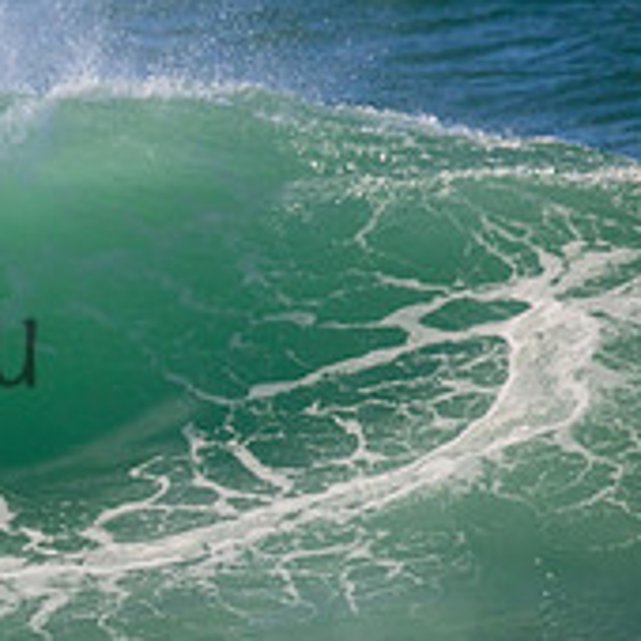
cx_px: -362
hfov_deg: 0.8
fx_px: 48583
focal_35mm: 2319
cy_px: 300
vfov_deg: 0.8
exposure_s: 1/2000
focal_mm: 800
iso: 1600
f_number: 11
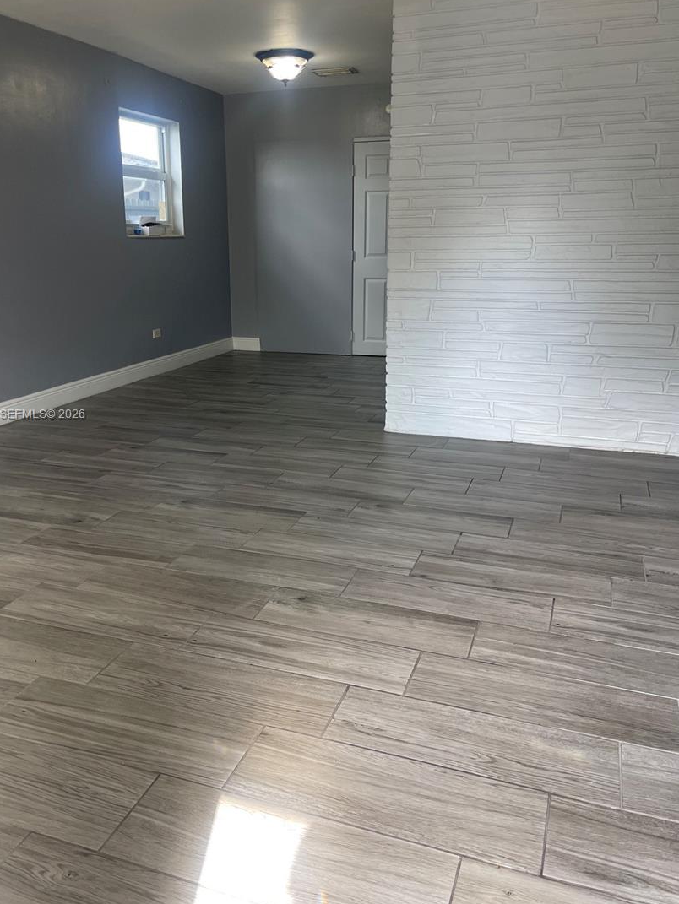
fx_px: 732
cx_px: 309
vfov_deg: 63.3
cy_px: 415
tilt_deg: -13.7
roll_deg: -0.6
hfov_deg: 49.7
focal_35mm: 28
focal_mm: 5.1
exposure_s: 1/121
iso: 64
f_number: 1.6
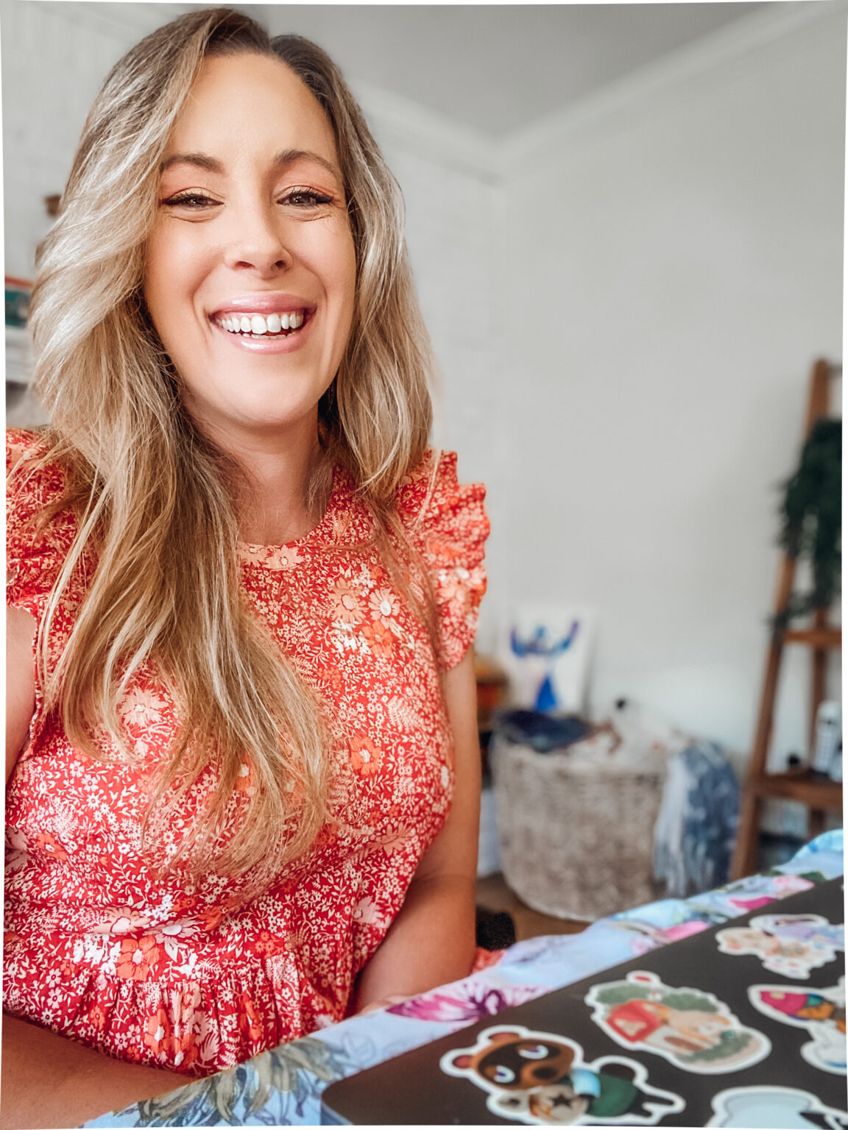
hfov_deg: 46.8
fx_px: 980
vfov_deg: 60.0
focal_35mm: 30
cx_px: 424
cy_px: 565
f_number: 2.2
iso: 200
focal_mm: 2.71
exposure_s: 1/60
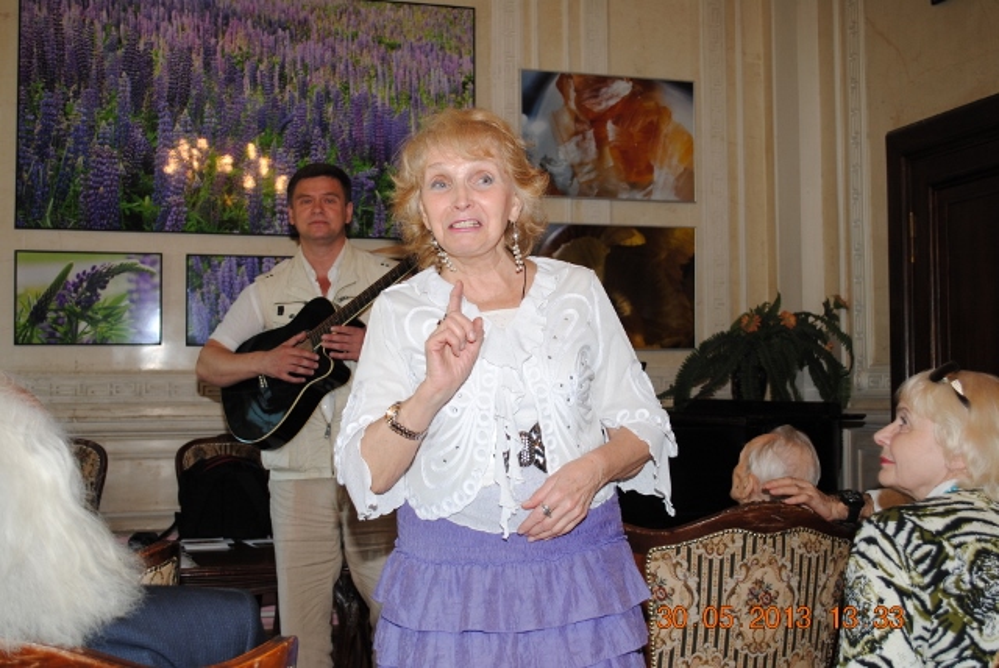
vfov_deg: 30.9
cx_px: 500
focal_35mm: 44
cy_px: 334
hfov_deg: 44.9
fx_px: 1208
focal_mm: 29
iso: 200
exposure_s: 1/60
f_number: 4.5
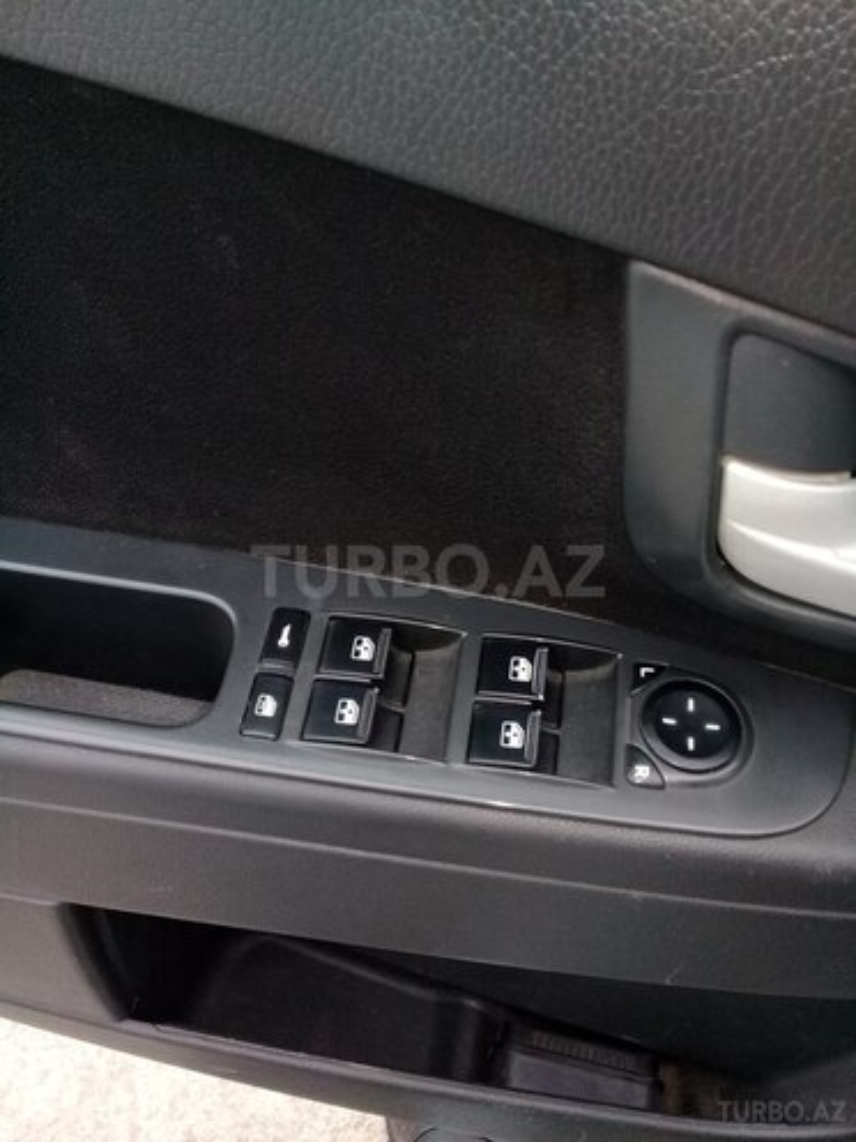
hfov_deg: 45.4
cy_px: 571
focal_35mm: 31
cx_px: 428
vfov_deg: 58.4
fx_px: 1022
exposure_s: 1/100
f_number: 2.2
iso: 100
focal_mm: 3.3
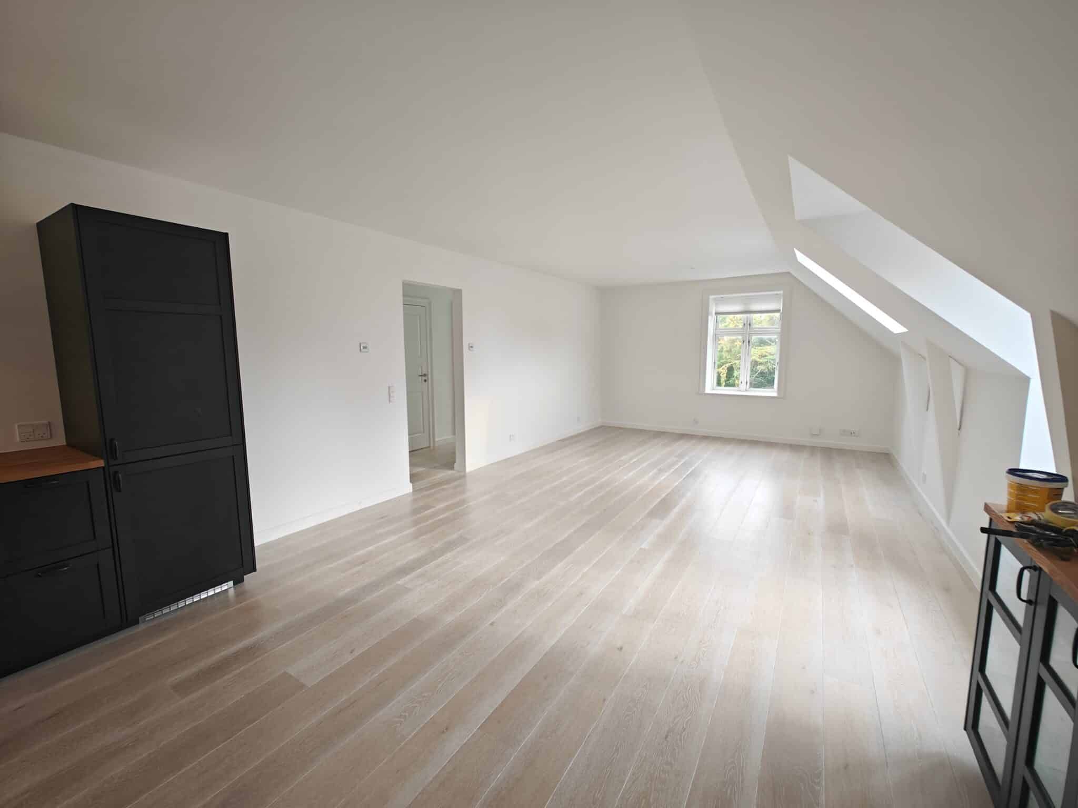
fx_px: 436
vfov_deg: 85.7
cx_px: 539
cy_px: 404
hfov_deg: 102.1
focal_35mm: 14
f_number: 2.2
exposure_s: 1/50
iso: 100
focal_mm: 2.59
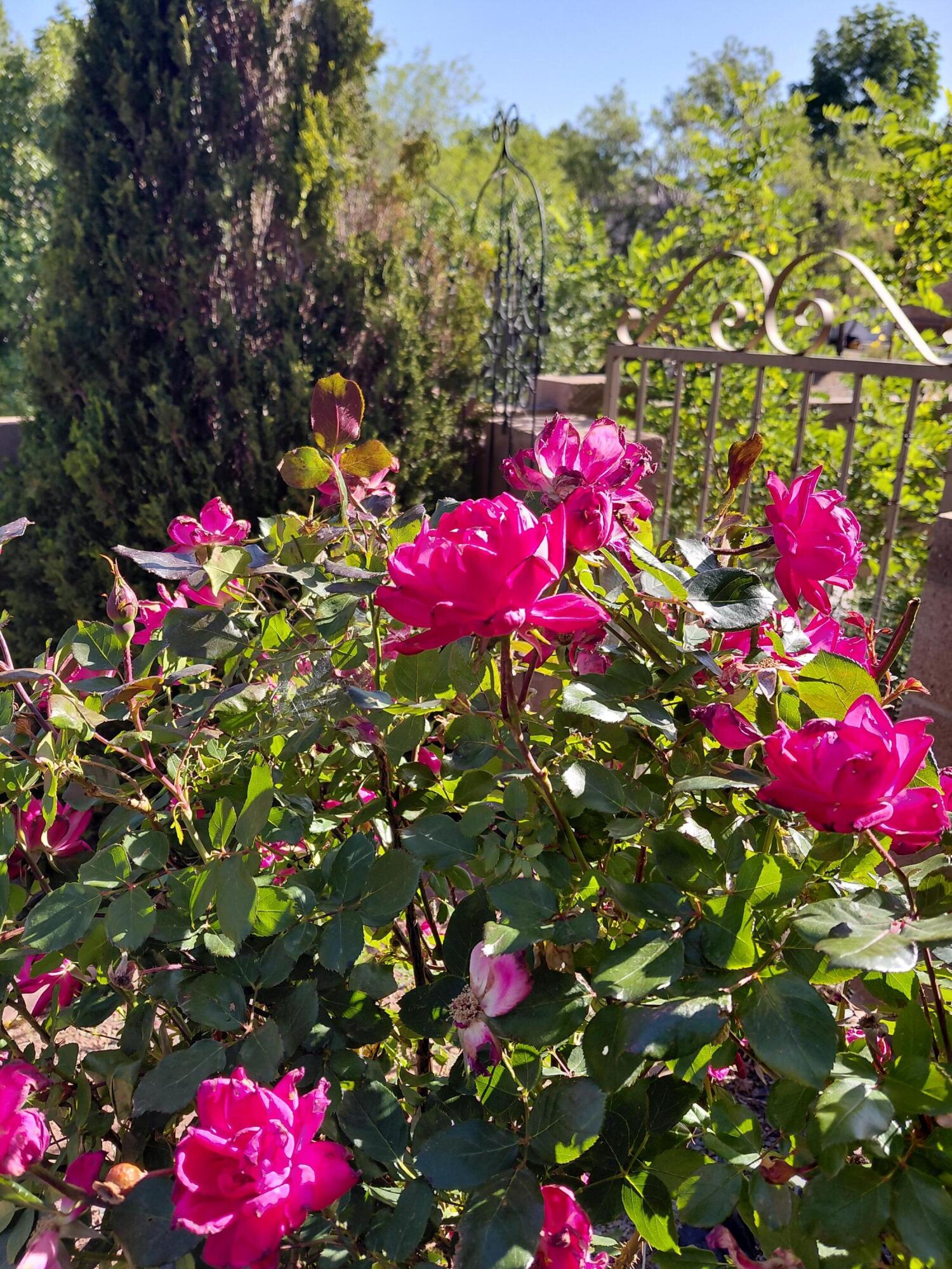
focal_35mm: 25
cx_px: 476
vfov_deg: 69.4
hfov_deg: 54.9
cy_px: 634
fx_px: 917
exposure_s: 1/576
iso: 50
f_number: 1.8
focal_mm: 4.69
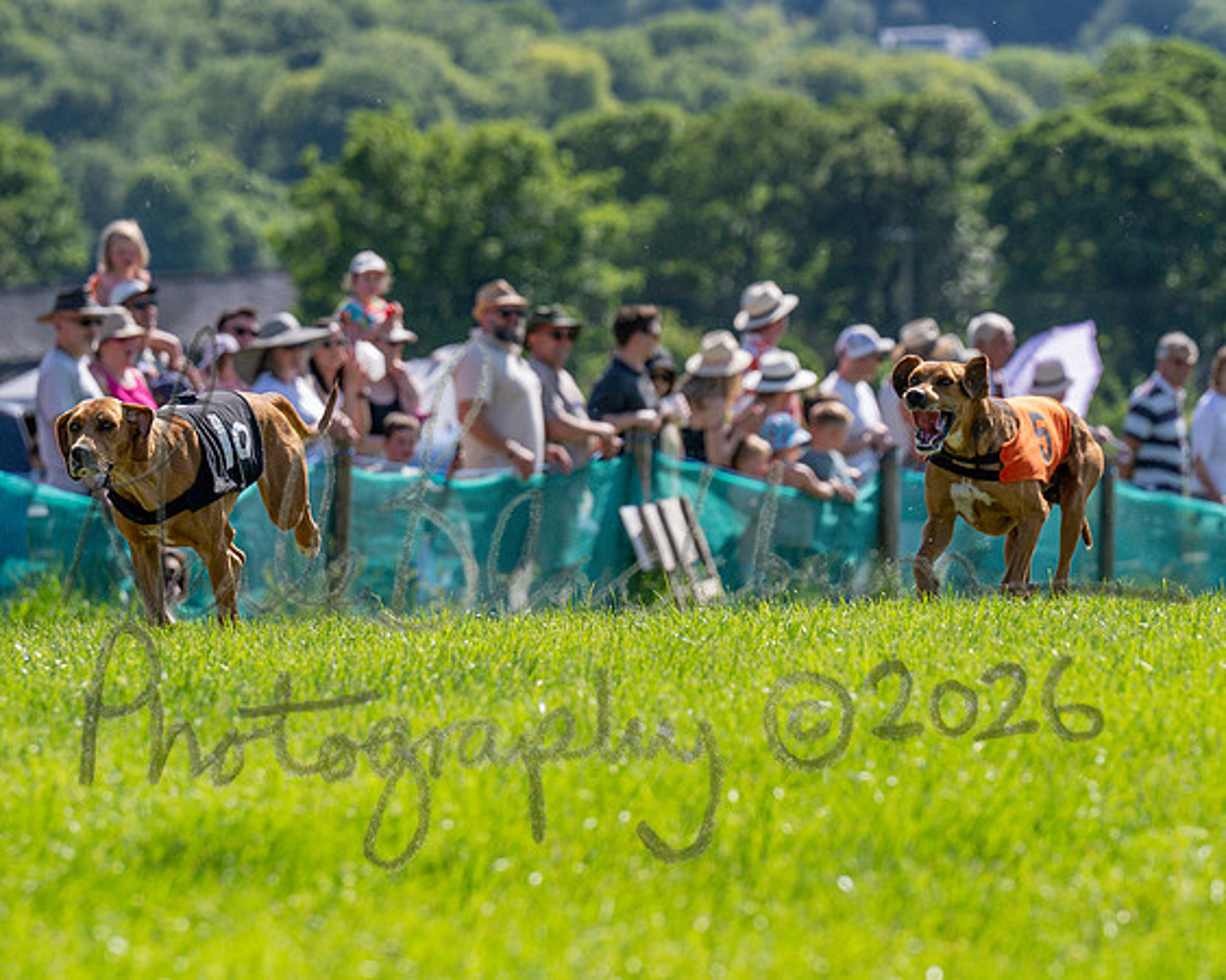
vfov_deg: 4.8
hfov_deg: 6.0
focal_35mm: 323
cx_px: 855
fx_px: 11721
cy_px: 569
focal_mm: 165
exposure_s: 1/2000
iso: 400
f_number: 5
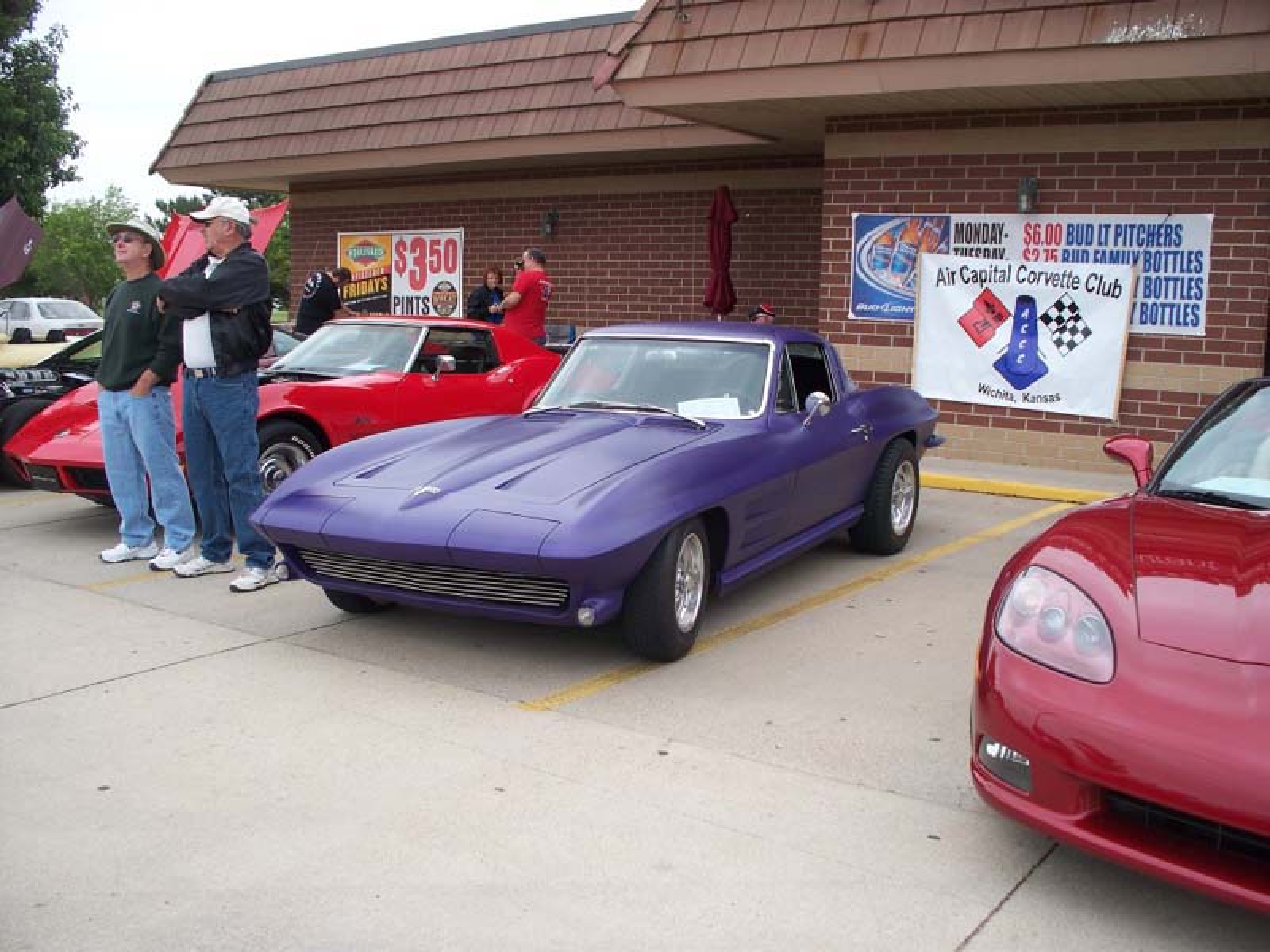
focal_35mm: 36
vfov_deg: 39.7
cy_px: 476
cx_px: 635
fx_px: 1321
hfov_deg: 51.4
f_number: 2.8
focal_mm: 7.5
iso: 64
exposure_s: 1/320
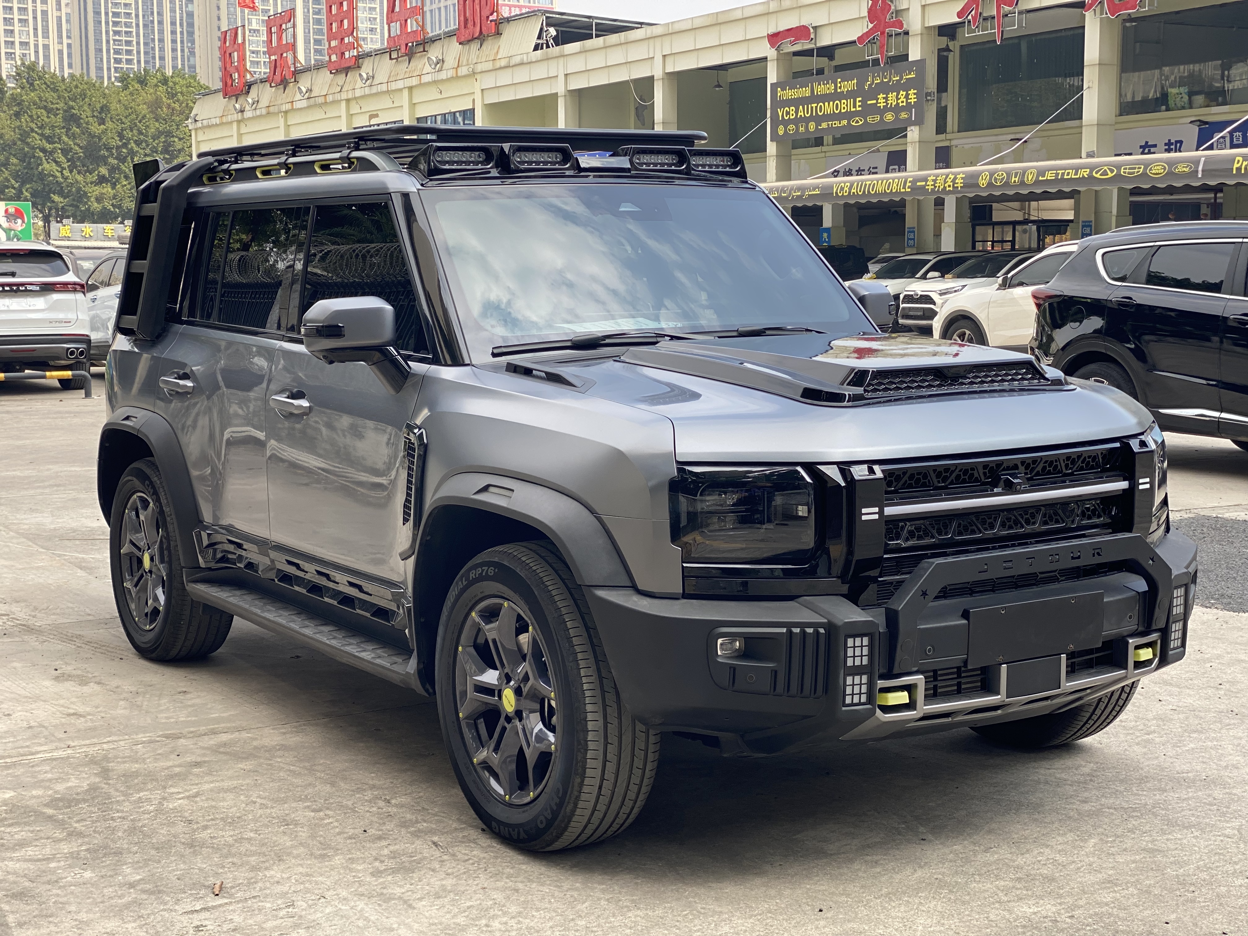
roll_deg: +0.3
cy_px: 468
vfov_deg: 28.0
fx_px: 1875
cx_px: 624
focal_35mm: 52
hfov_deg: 36.8
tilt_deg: -5.3
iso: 20
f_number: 2
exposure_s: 1/378
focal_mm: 6
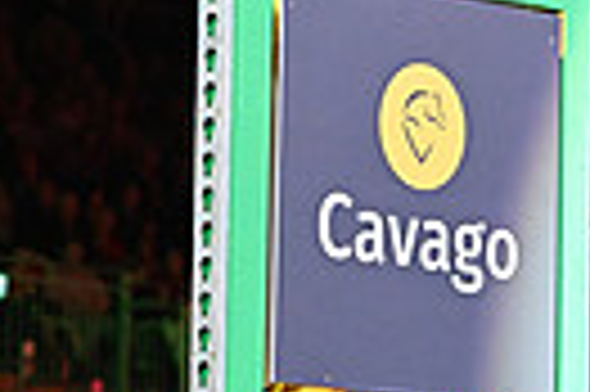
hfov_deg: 5.5
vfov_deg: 3.8
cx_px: 1198
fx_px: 5958
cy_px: 394
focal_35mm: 364
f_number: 5
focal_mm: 82
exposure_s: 1/500
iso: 6400
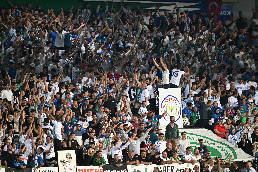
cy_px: 86
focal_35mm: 400
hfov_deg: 5.2
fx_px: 2866
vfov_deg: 3.4
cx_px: 129
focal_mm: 400
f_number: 2.8
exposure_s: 1/800
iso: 2500
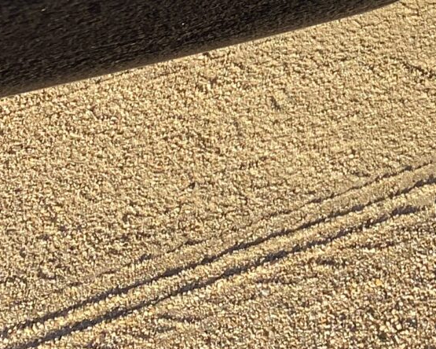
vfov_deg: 11.8
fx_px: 1510
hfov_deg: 15.0
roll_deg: -3.6
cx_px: 686
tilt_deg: -17.3
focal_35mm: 117
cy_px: -353
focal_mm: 4.25
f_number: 1.8
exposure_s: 1/752
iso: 32
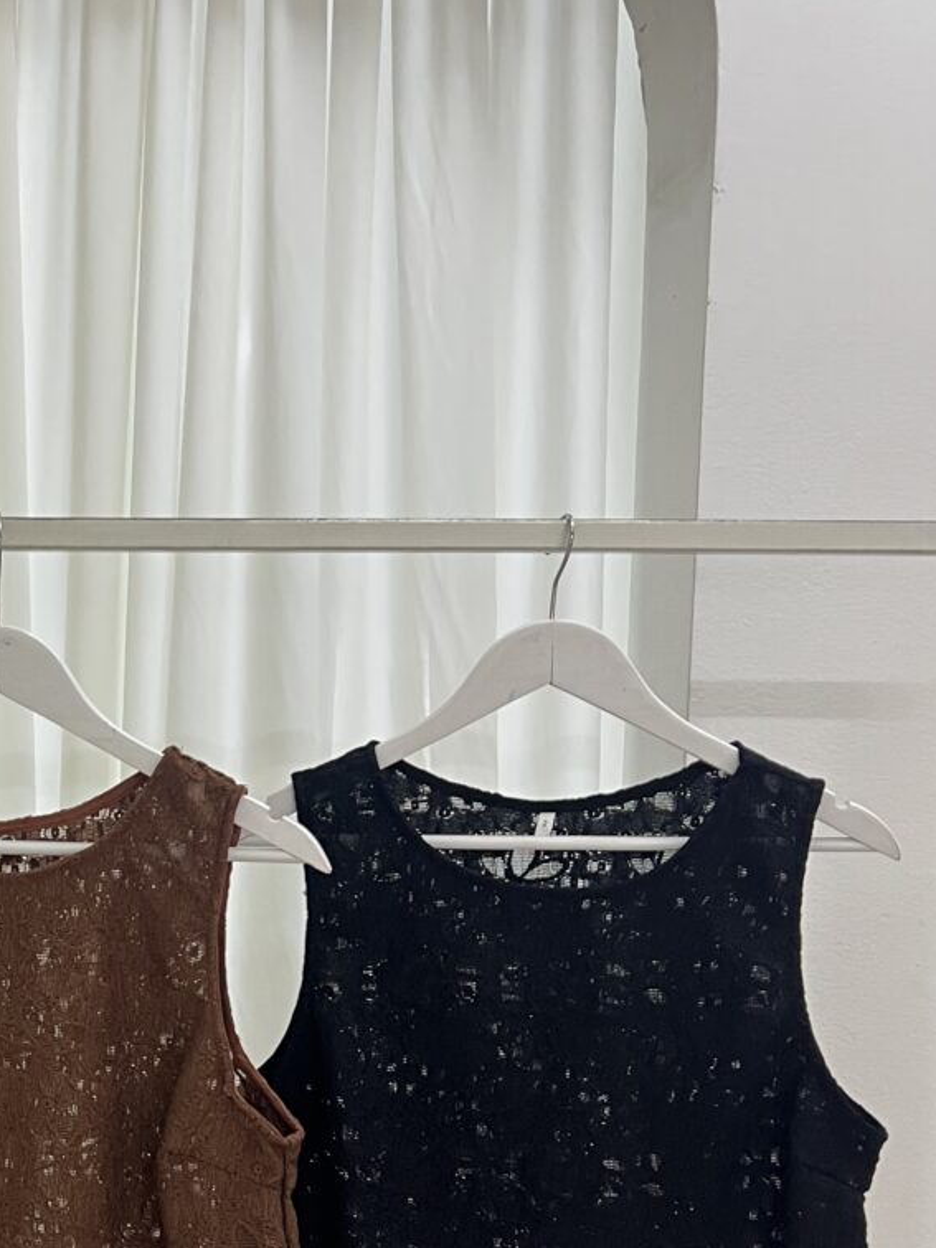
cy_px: 891
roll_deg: +0.0
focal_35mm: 55
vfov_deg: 34.4
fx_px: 1983
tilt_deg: -4.3
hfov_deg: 25.2
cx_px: -21
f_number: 1.5
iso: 160
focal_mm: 5.7
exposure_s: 1/50
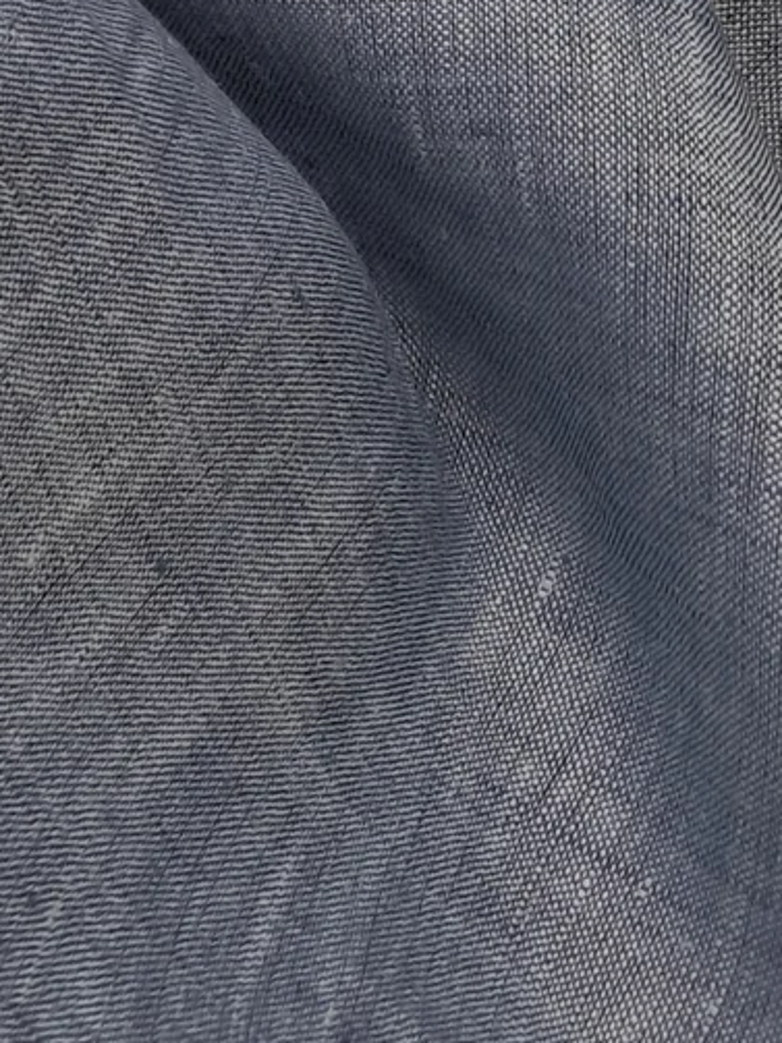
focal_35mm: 103
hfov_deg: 13.3
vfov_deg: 18.0
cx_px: -496
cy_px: -261
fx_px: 3104
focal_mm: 4
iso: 50
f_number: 1.8
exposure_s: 1/50
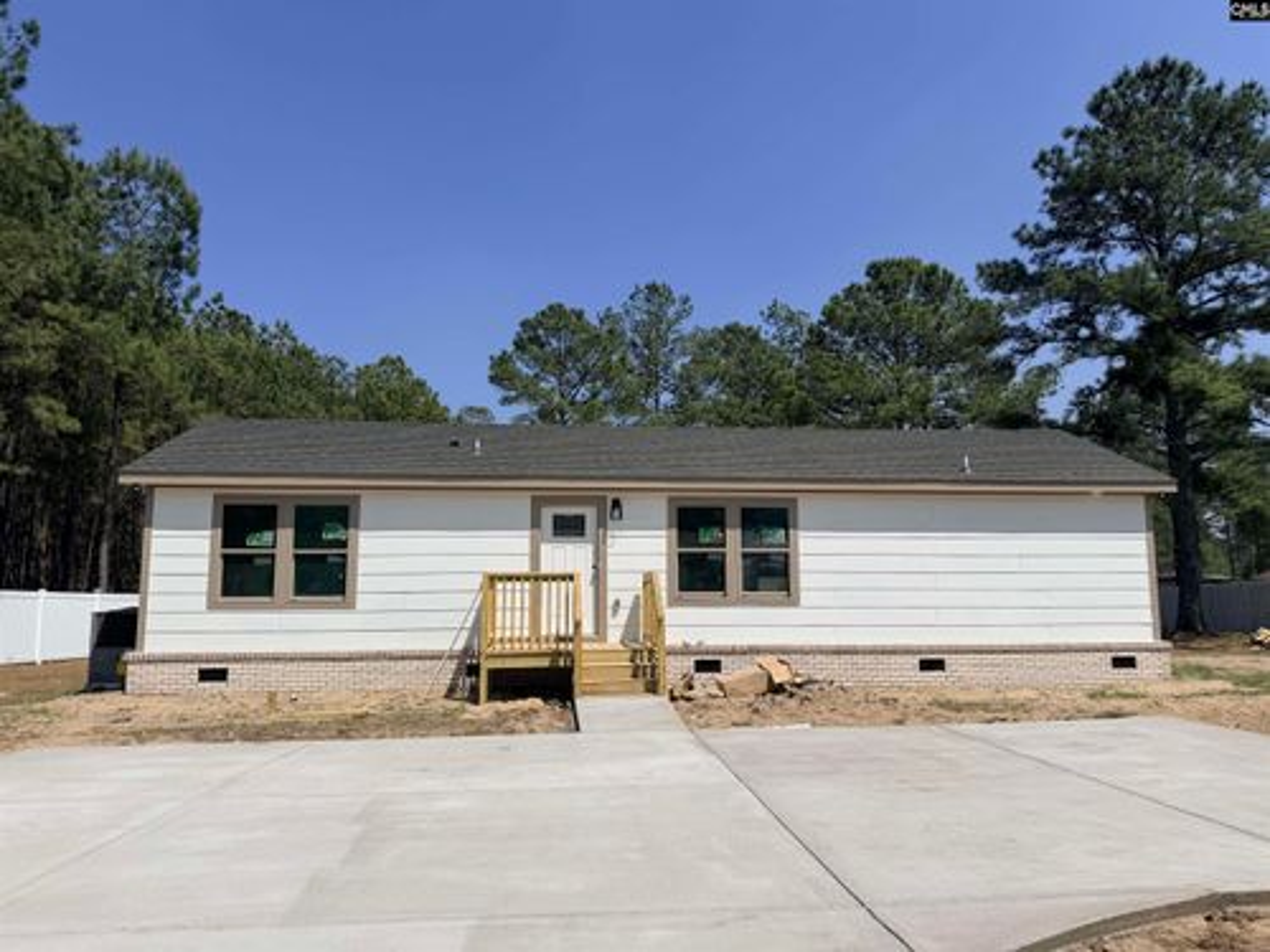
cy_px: 476
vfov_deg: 56.8
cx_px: 635
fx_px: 881
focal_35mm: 24
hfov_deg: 71.6
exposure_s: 1/11905
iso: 80
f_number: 1.78
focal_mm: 6.76
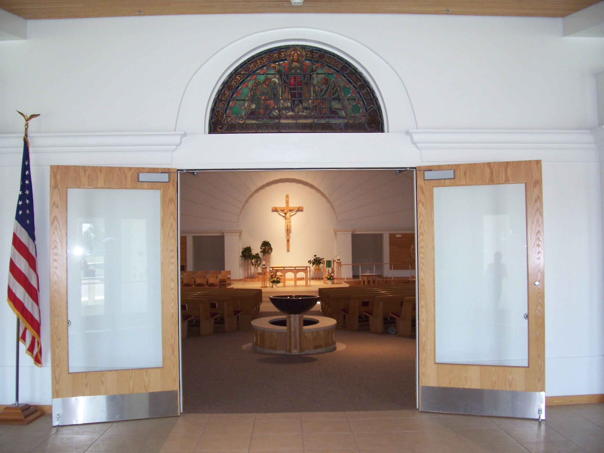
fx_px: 593
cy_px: 226
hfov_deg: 54.0
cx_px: 302
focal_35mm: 34
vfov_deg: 41.8
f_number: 2.7
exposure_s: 1/60
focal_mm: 5.6
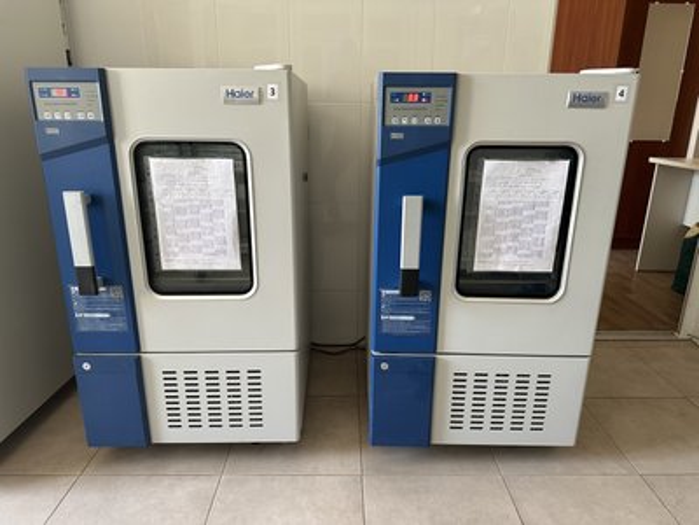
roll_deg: -1.1
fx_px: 485
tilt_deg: -16.7
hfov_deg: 71.6
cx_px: 350
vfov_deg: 56.8
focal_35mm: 24
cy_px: 262
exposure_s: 1/71
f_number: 1.78
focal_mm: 6.86
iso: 250
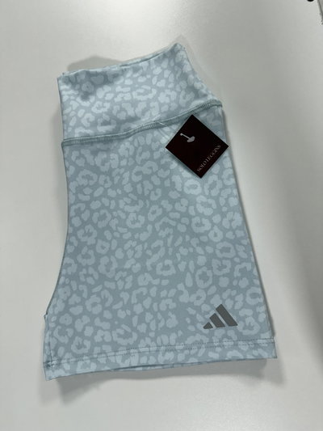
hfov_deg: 56.8
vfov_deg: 71.6
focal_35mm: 24
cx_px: 162
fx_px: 298
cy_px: 216
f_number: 1.78
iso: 100
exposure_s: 1/100
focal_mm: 6.76
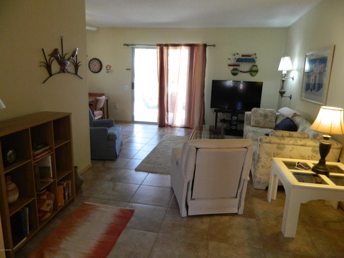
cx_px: 172
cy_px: 129
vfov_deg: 54.9
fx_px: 248
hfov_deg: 69.4
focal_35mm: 25
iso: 400
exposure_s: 1/100
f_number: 3.1
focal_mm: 4.5
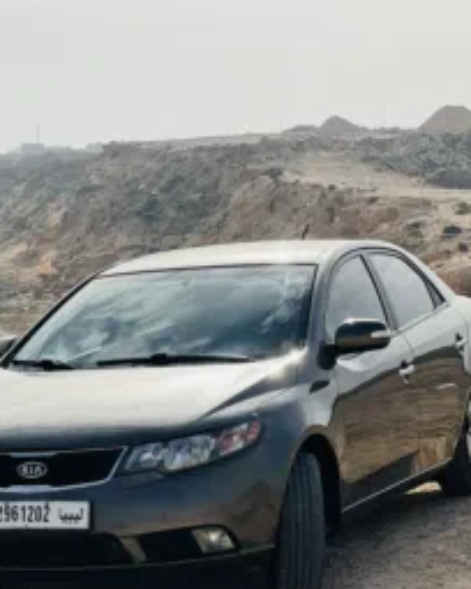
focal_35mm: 118
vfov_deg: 16.2
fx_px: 2056
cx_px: 155
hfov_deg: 13.0
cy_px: 457
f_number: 2.8
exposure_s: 1/1277
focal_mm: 9
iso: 32
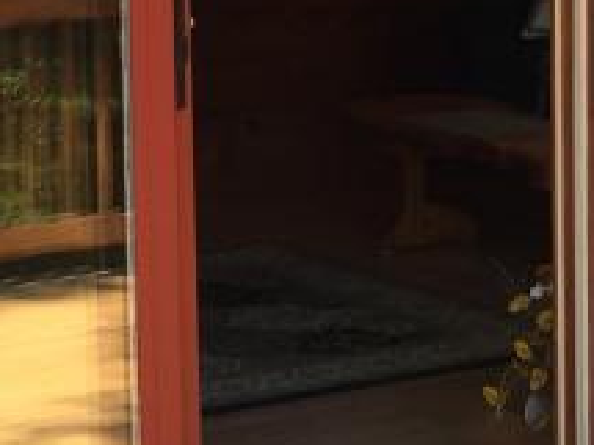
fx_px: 2367
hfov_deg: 14.3
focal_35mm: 138
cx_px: 439
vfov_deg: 10.7
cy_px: 58
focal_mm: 4.15
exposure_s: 1/173
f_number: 2.2
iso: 32
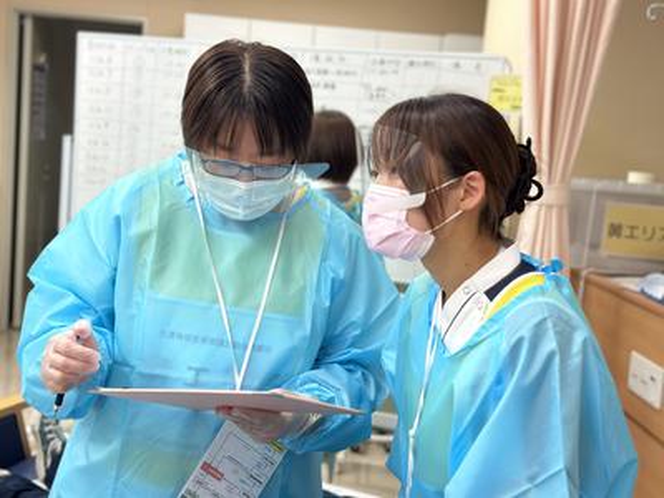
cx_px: 332
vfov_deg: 30.3
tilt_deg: -7.4
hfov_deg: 39.7
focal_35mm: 48
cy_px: 249
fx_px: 921
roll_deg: -4.2
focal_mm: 6.86
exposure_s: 1/120
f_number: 1.78
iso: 100
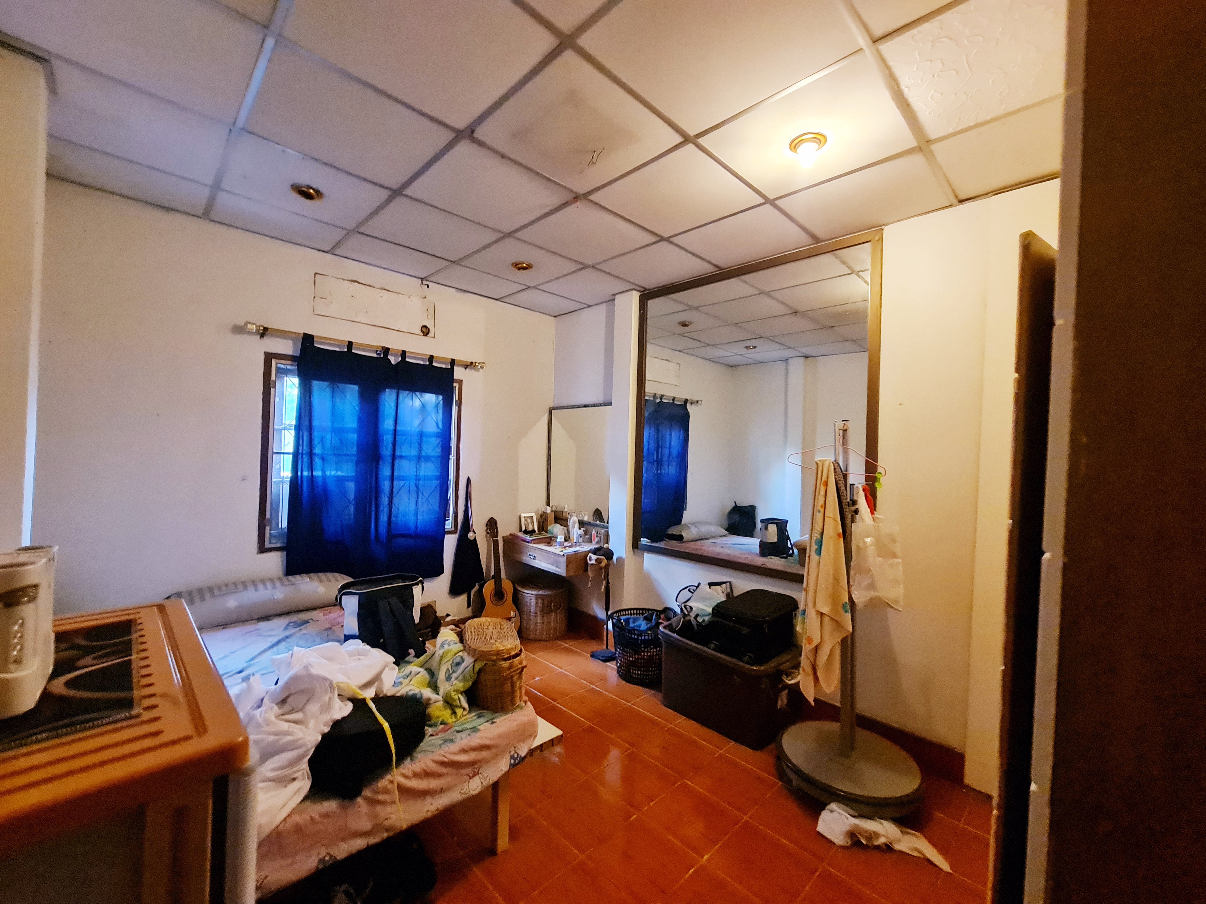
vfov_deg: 89.9
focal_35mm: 13
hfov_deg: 106.2
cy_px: 452
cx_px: 603
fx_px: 453
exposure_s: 1/25
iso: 800
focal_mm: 2.2
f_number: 2.2
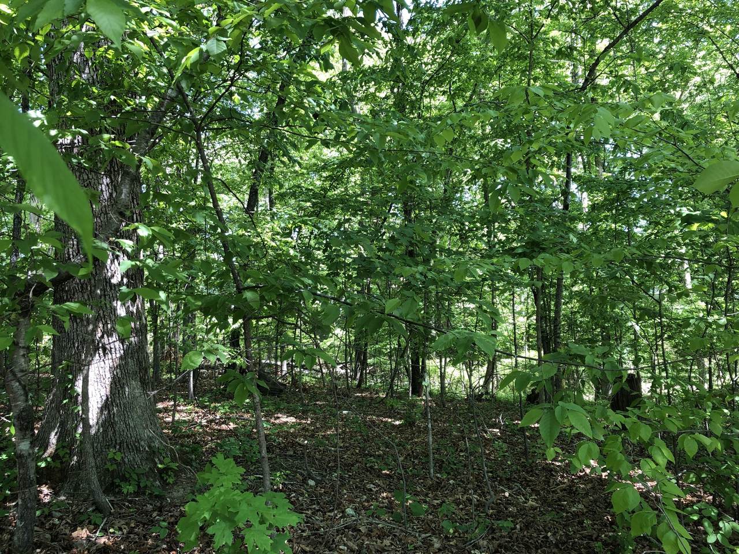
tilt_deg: +1.8
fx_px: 598
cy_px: 277
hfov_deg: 63.4
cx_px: 370
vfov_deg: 49.7
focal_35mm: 28
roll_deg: +1.9
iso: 40
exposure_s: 1/120
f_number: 1.8
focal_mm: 3.99
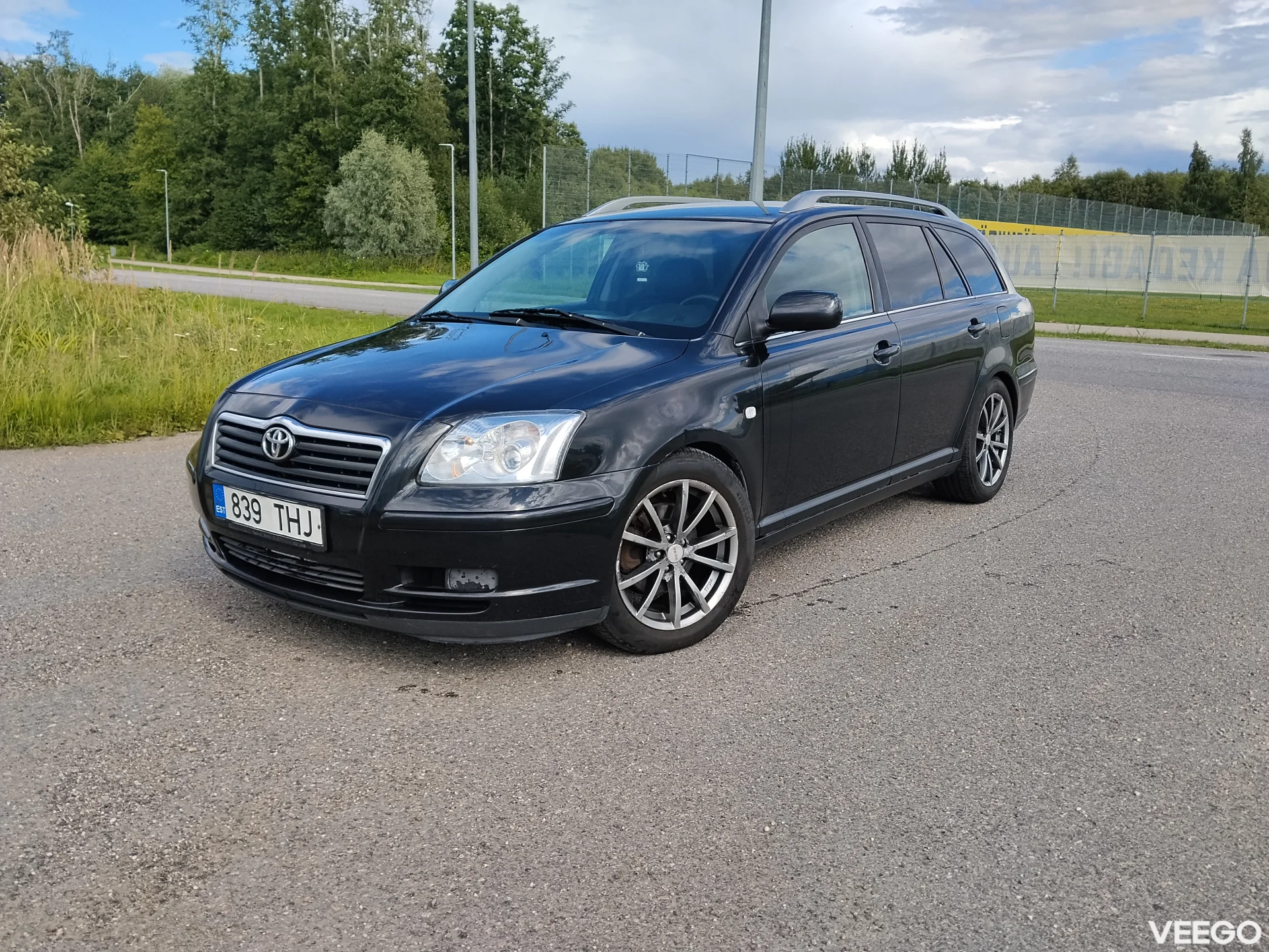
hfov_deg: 61.7
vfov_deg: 48.2
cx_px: 634
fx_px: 1063
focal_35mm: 29
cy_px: 476
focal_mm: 4.22
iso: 50
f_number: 1.8
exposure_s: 1/1320
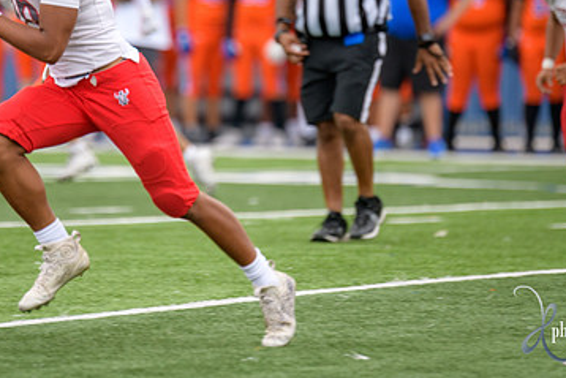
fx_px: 7644
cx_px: 225
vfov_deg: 2.8
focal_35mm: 486
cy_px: 96
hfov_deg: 4.2
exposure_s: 1/500
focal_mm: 300
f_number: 2.8
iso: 500
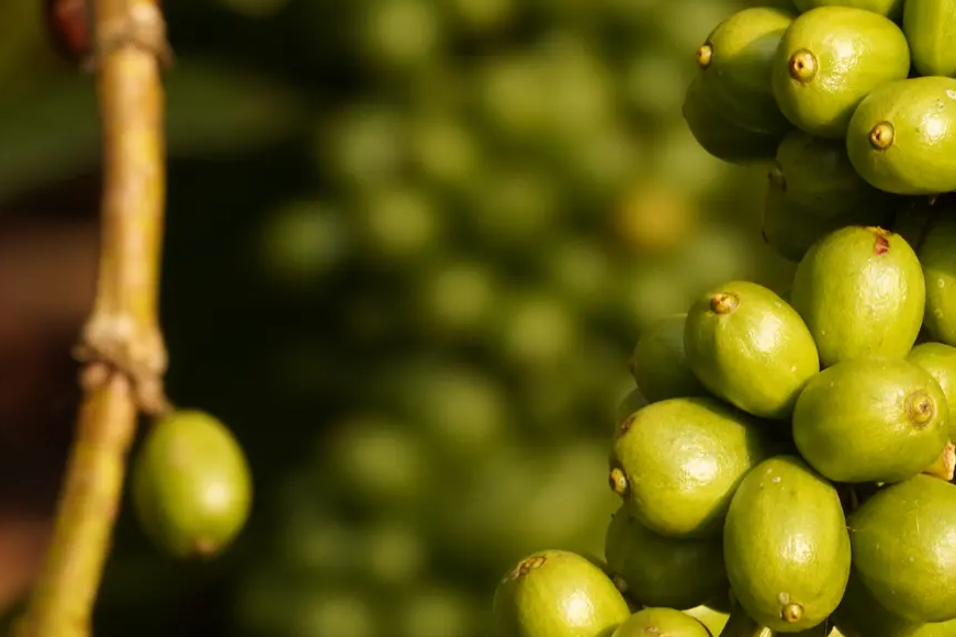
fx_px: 21952
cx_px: 972
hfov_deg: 2.5
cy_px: 19
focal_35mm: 827
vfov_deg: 1.7
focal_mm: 400
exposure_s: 1/100
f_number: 22
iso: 1250
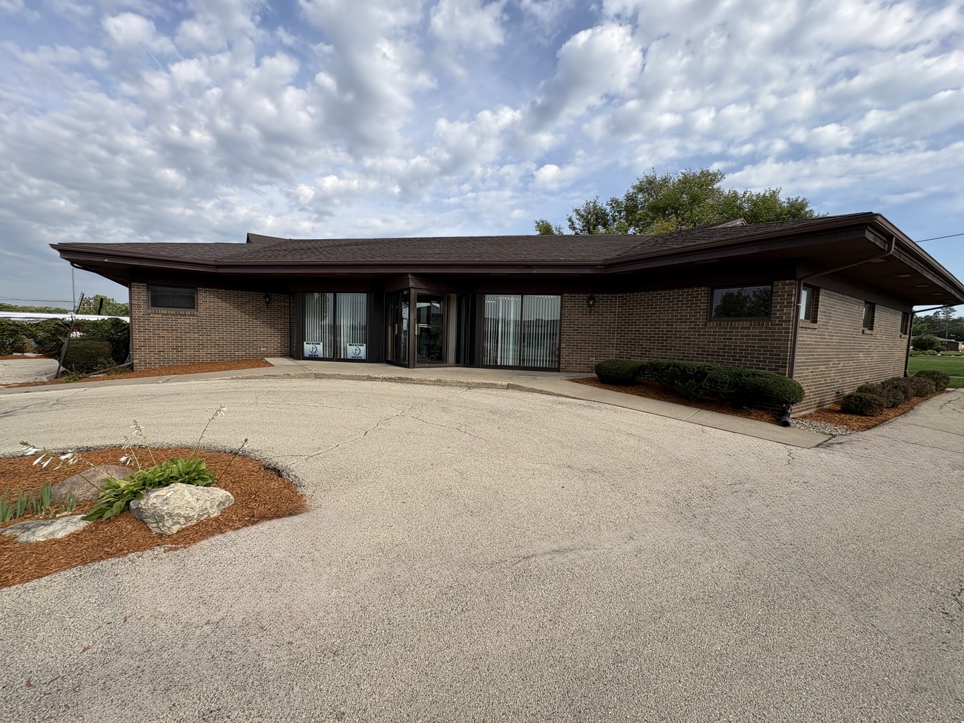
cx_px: 482
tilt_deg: -4.1
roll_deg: -1.4
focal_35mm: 14
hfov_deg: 102.1
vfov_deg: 85.7
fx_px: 390
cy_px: 362
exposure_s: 1/1256
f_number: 2.2
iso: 40
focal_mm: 2.22
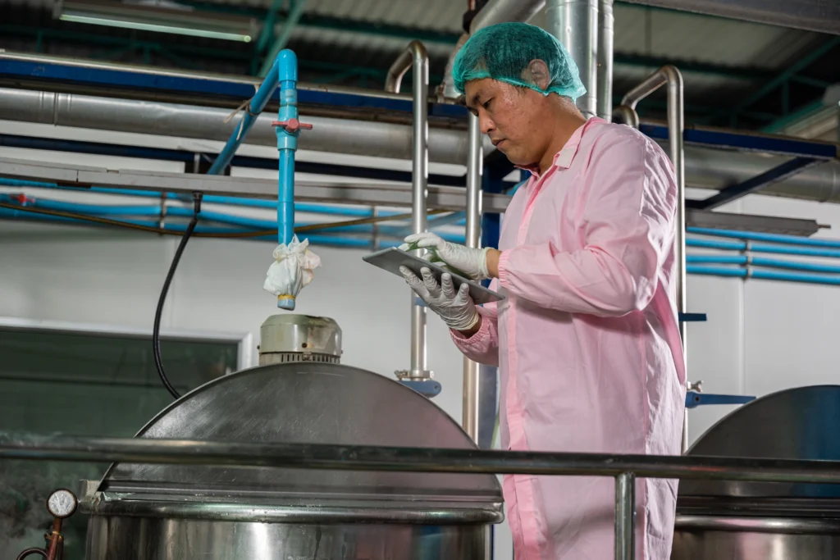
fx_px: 1307
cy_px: 280
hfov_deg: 35.6
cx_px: 420
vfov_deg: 24.2
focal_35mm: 56
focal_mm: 56
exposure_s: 1/160
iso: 500
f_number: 2.8
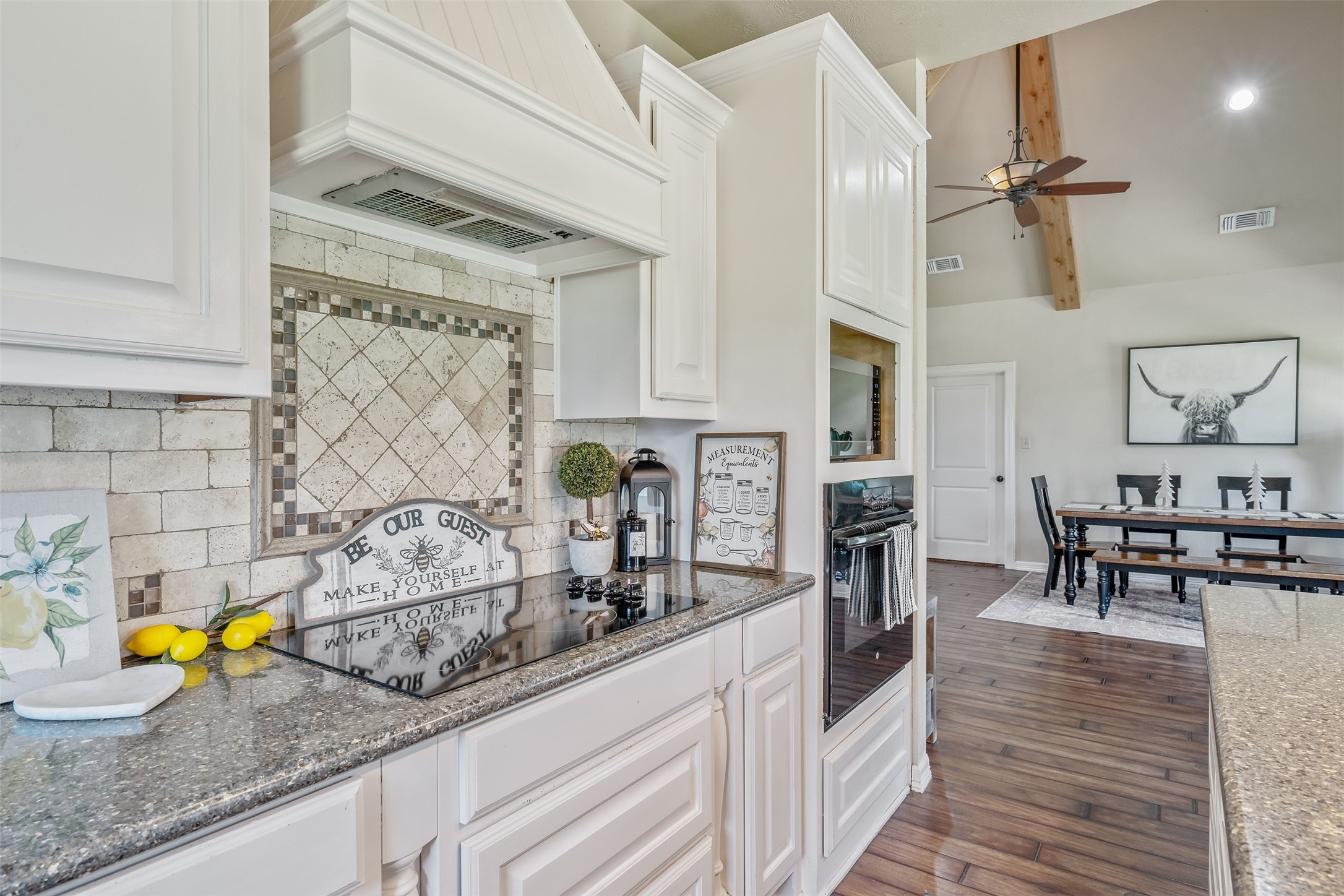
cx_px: 672
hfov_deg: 86.9
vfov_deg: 64.6
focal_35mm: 19
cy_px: 448
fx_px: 709
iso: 800
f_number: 8
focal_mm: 19
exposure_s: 1/13
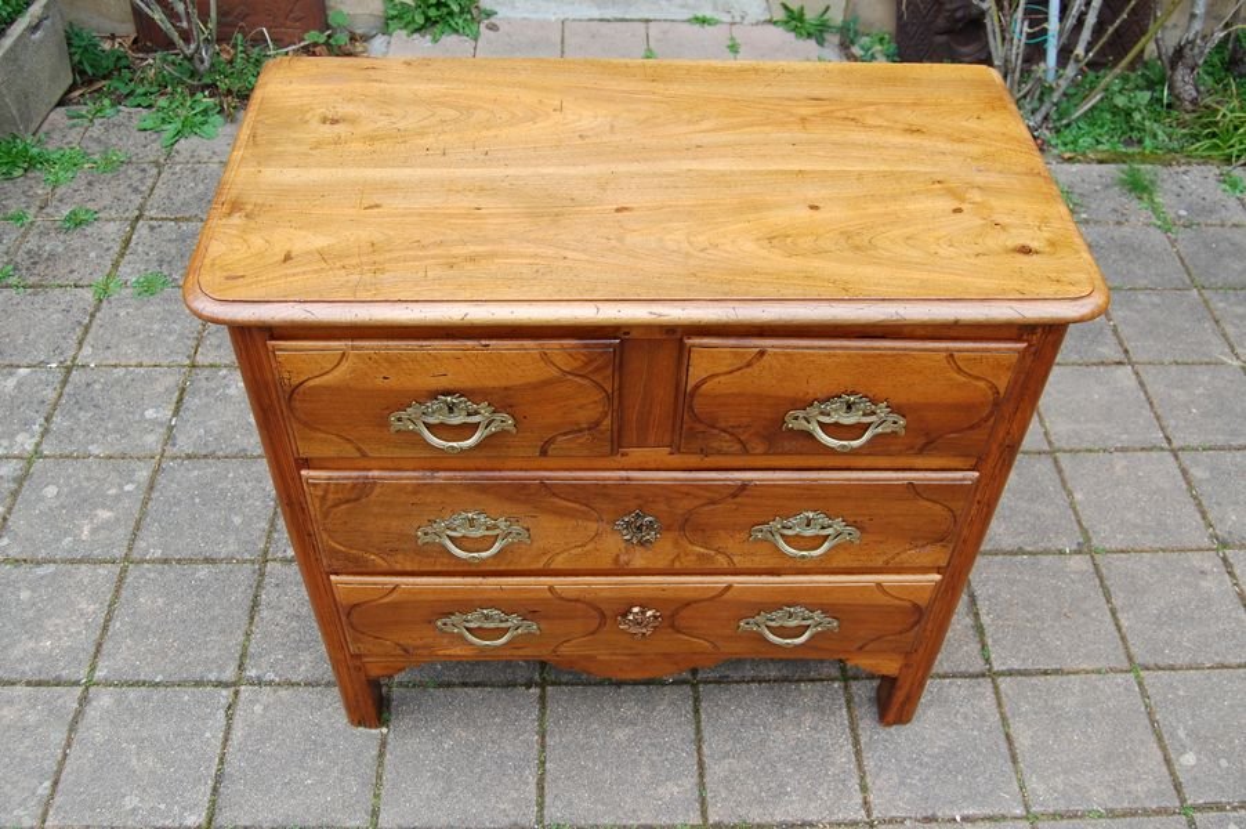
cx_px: 623
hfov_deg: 57.3
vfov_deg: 39.9
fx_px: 1141
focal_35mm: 33
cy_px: 414
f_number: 5.6
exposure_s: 1/125
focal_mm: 22
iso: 320
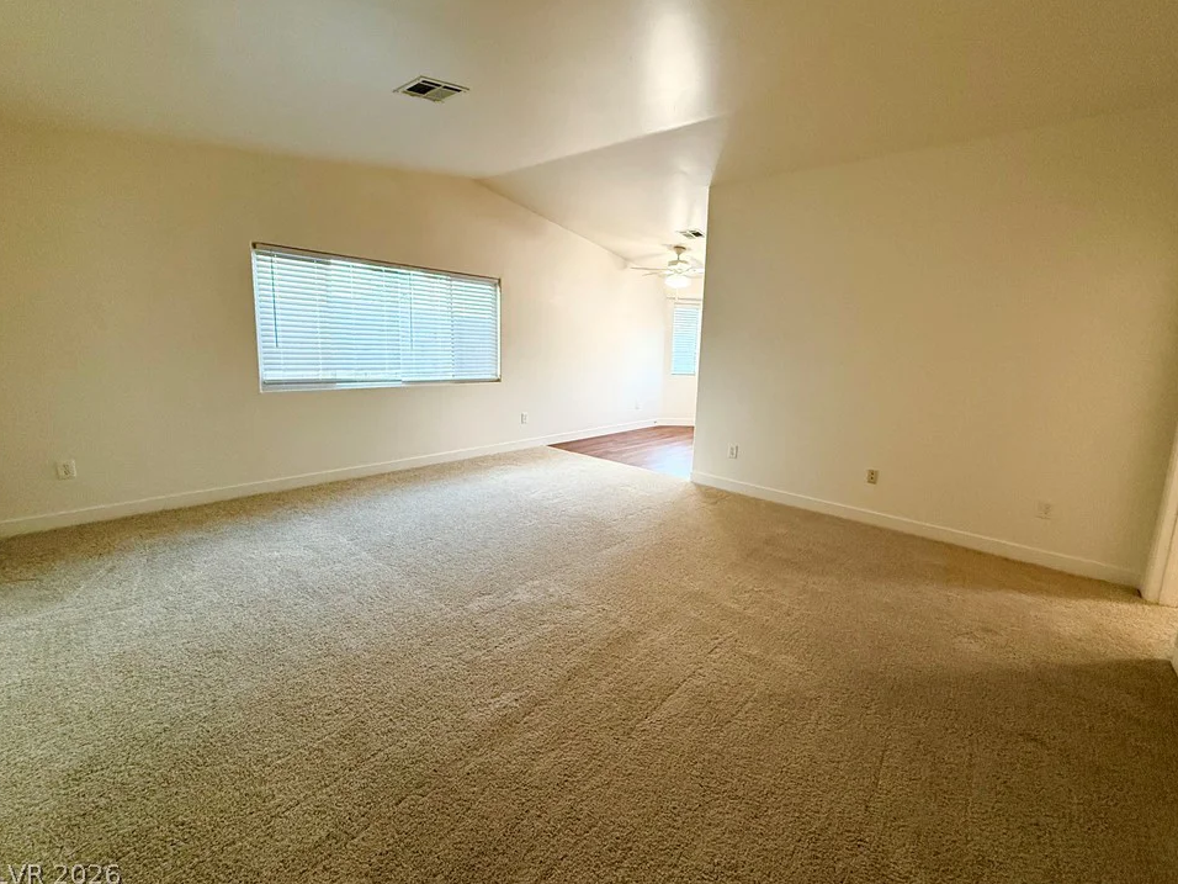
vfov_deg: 81.7
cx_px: 617
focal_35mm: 15
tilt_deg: -8.2
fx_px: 510
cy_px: 422
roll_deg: -1.8
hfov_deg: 98.1
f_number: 2.2
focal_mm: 2.22
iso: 320
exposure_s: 1/120
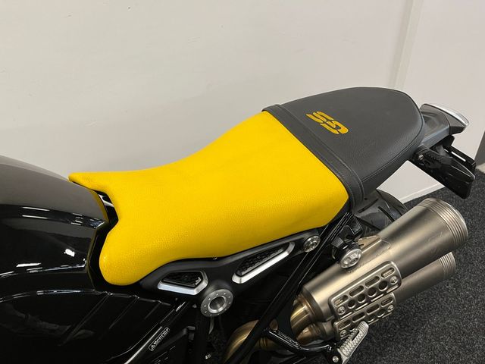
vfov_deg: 53.1
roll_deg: +1.5
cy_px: 182
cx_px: 242
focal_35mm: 26
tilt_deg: -34.5
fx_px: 364
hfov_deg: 67.3
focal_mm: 5.1
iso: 80
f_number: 1.6
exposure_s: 1/50
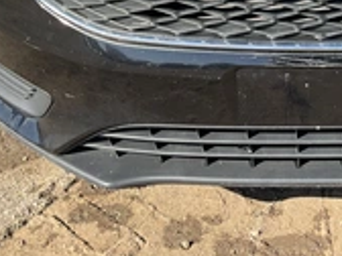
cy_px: -16
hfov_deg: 26.5
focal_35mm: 69
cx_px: 348
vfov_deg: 20.4
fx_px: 682
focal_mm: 3
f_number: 1.8
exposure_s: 1/422
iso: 25
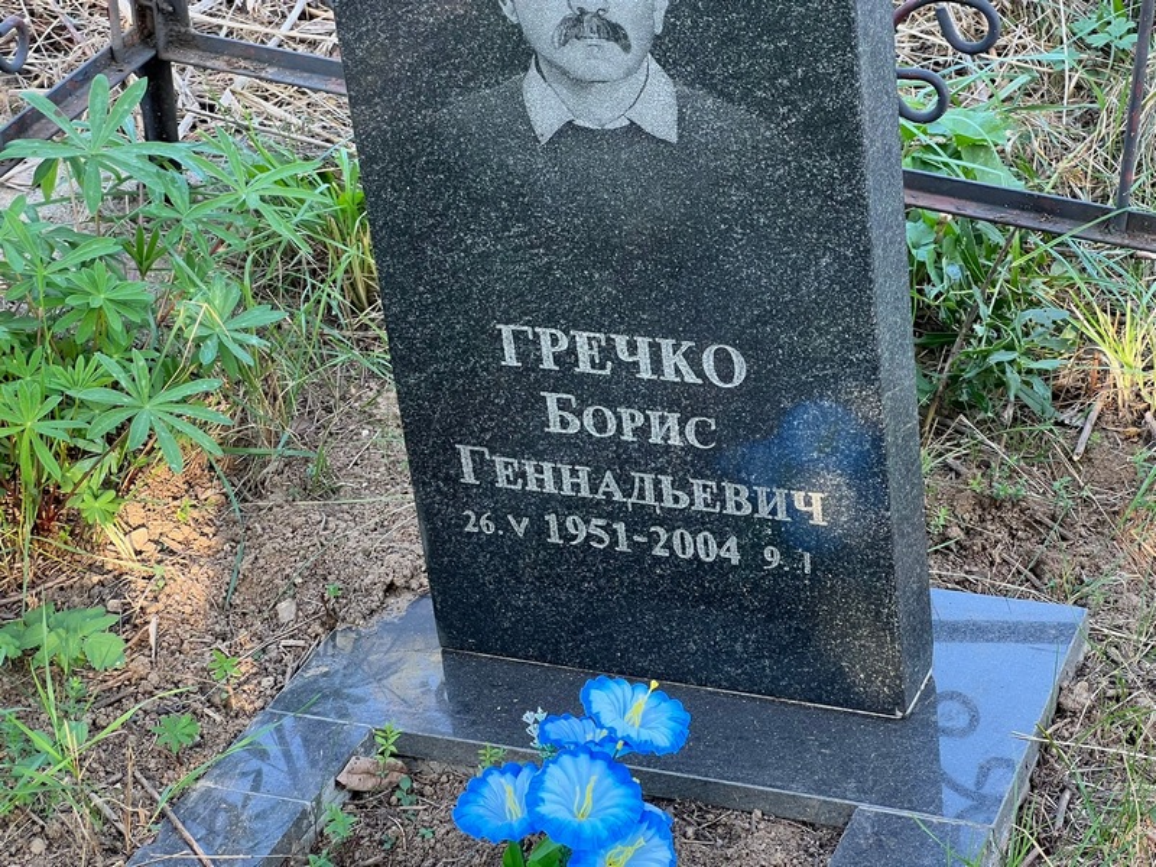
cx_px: 578
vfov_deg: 19.1
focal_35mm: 77
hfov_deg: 25.3
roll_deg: -0.4
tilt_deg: -34.7
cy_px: 434
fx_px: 2571
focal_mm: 9
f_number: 2.8
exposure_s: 1/99
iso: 100
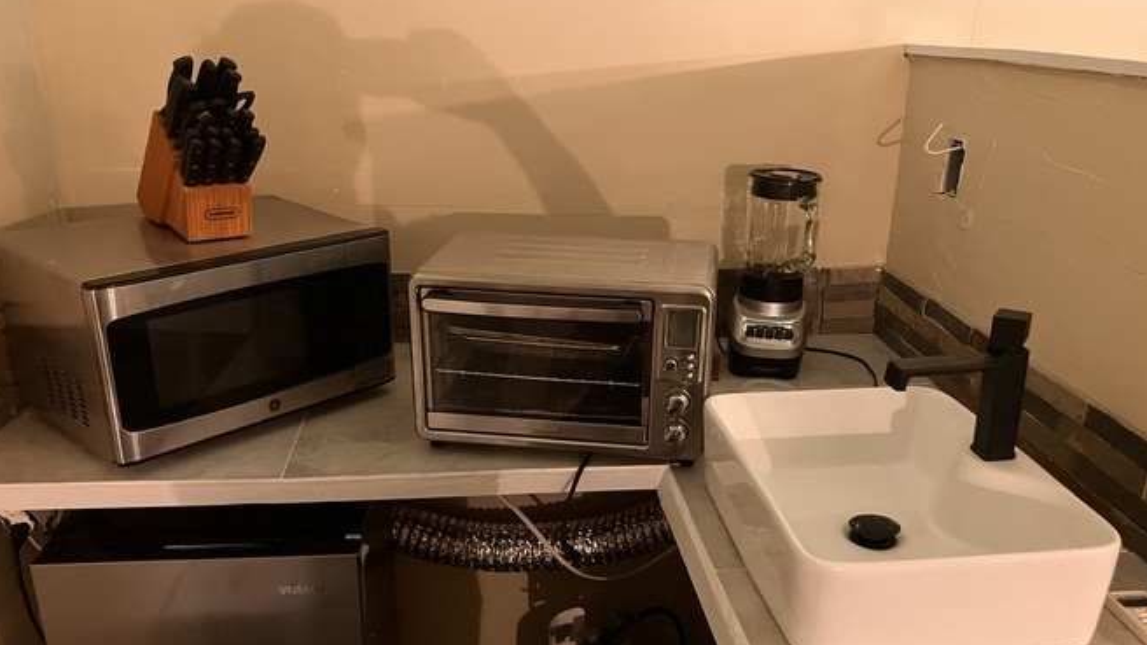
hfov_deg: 62.6
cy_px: 416
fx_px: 943
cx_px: 574
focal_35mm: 31
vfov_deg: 37.5
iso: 640
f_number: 1.8
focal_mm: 3.99
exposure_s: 1/20
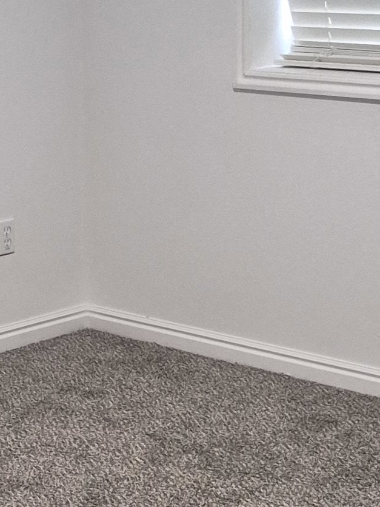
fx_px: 1610
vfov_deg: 17.8
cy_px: 369
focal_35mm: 110
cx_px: 102
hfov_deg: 13.4
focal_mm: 5.4
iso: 640
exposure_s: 1/120
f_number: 1.8
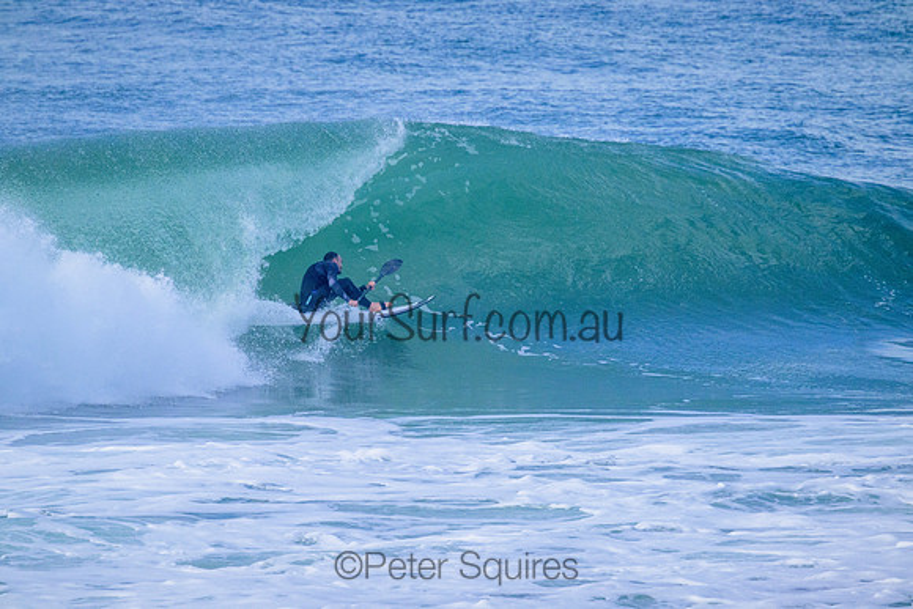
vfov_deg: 1.7
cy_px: 304
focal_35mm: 800
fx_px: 20293
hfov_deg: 2.6
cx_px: 456
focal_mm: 800
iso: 2800
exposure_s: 1/2000
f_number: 11
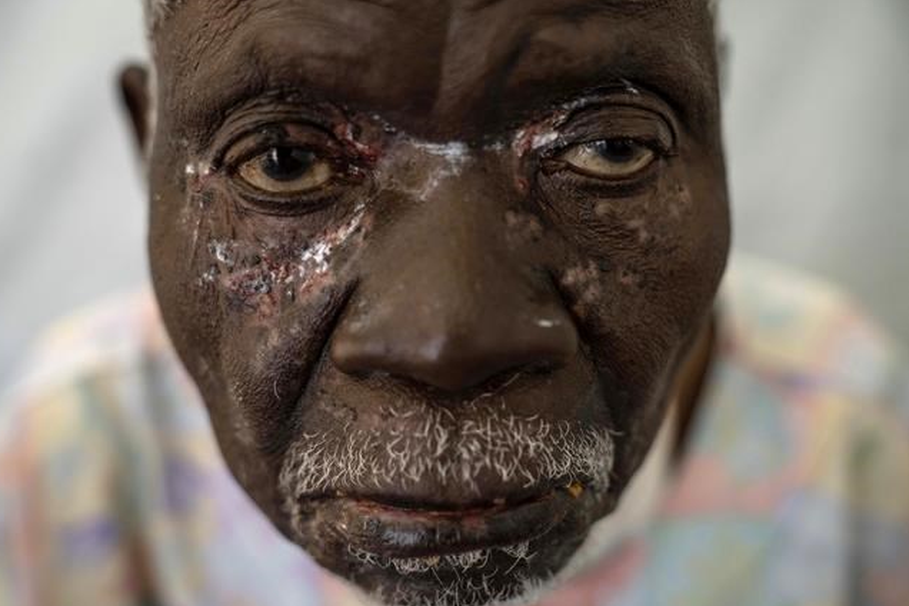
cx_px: 446
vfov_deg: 28.6
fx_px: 1187
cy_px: 305
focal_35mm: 47
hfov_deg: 41.9
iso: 800
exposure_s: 1/500
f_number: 2.8
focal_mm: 46
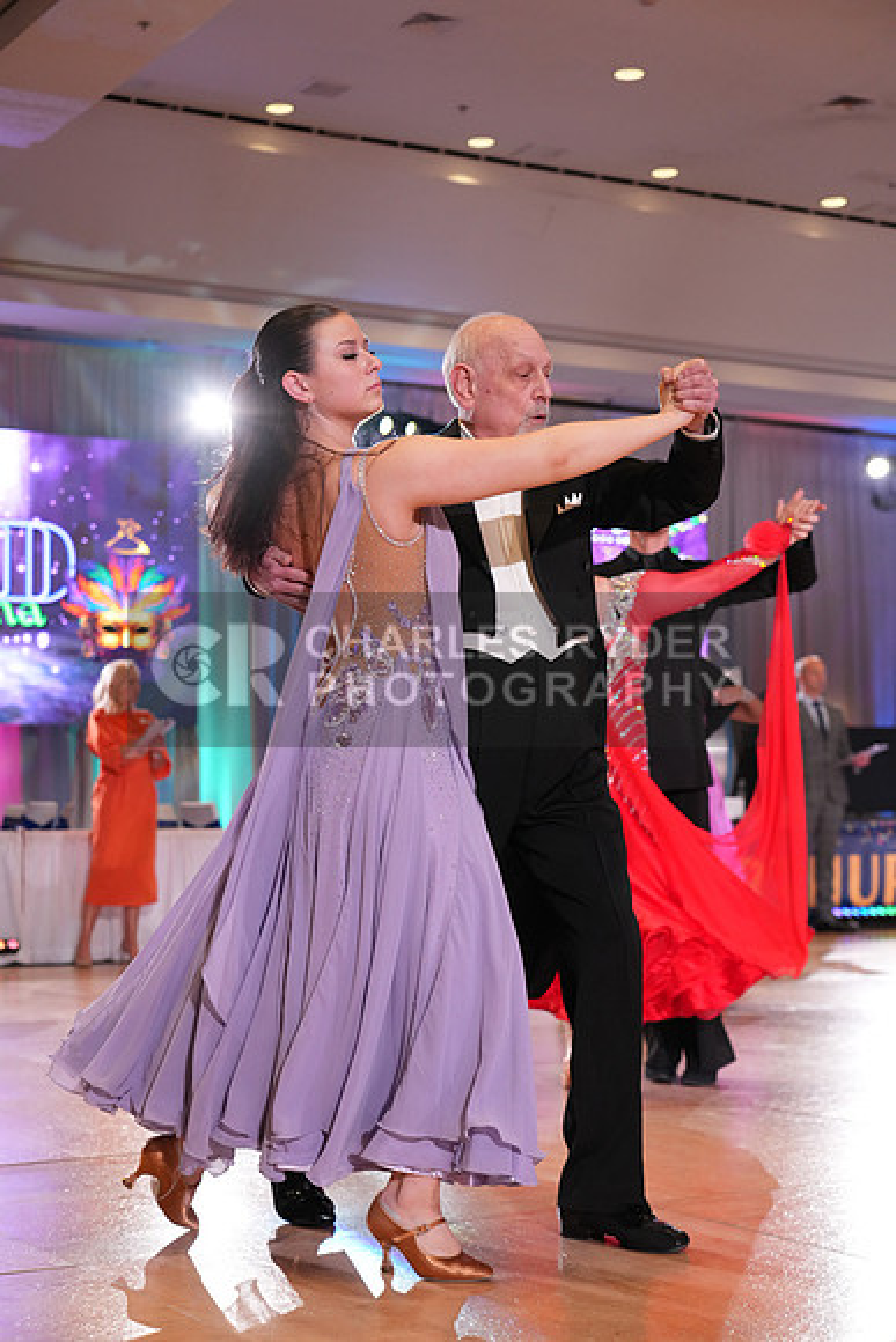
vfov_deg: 35.0
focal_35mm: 57
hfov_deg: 23.8
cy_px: 671
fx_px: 2127
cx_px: 448
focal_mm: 57
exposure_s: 1/400
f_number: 4
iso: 2000
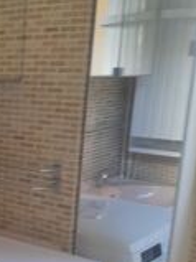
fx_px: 506
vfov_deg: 28.7
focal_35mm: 67
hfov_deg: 20.0
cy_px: 189
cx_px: -63
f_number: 2
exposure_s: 1/50
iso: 200
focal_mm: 4.6
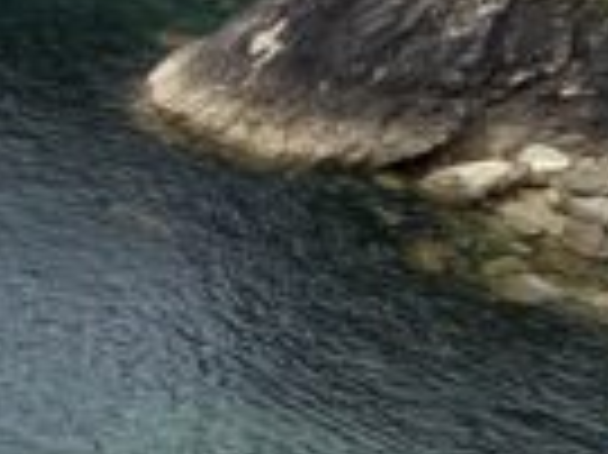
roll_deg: +1.4
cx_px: -1275
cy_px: 476
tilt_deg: -37.6
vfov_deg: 13.7
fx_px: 1860
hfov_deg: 10.9
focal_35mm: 106
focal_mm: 2.22
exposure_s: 1/636
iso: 40
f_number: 2.2
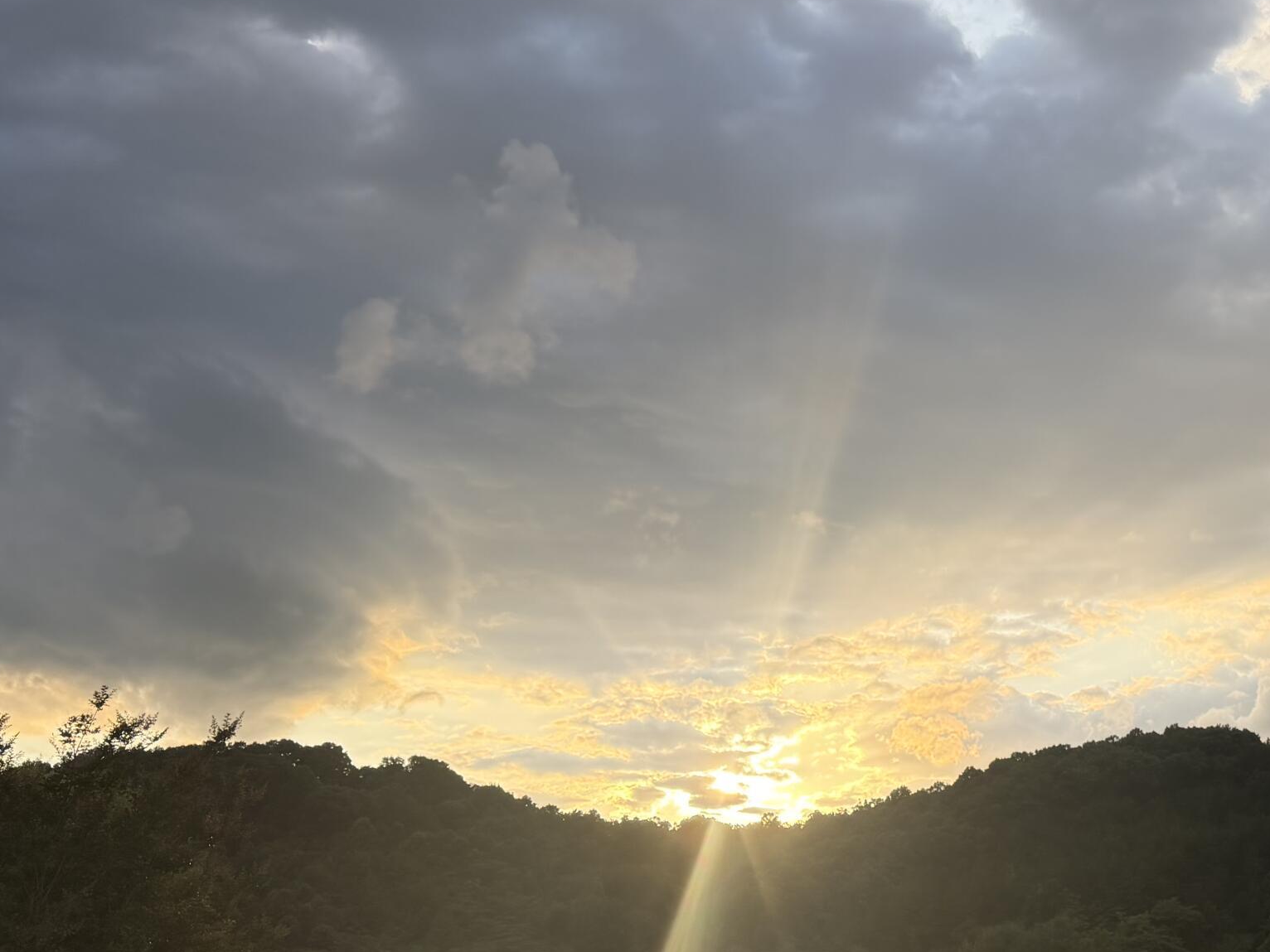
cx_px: 1071
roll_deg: +1.0
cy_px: 562
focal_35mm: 47
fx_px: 1724
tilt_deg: +12.6
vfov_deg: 30.8
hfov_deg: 38.4
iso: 100
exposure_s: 1/1812
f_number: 1.78
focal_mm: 6.76
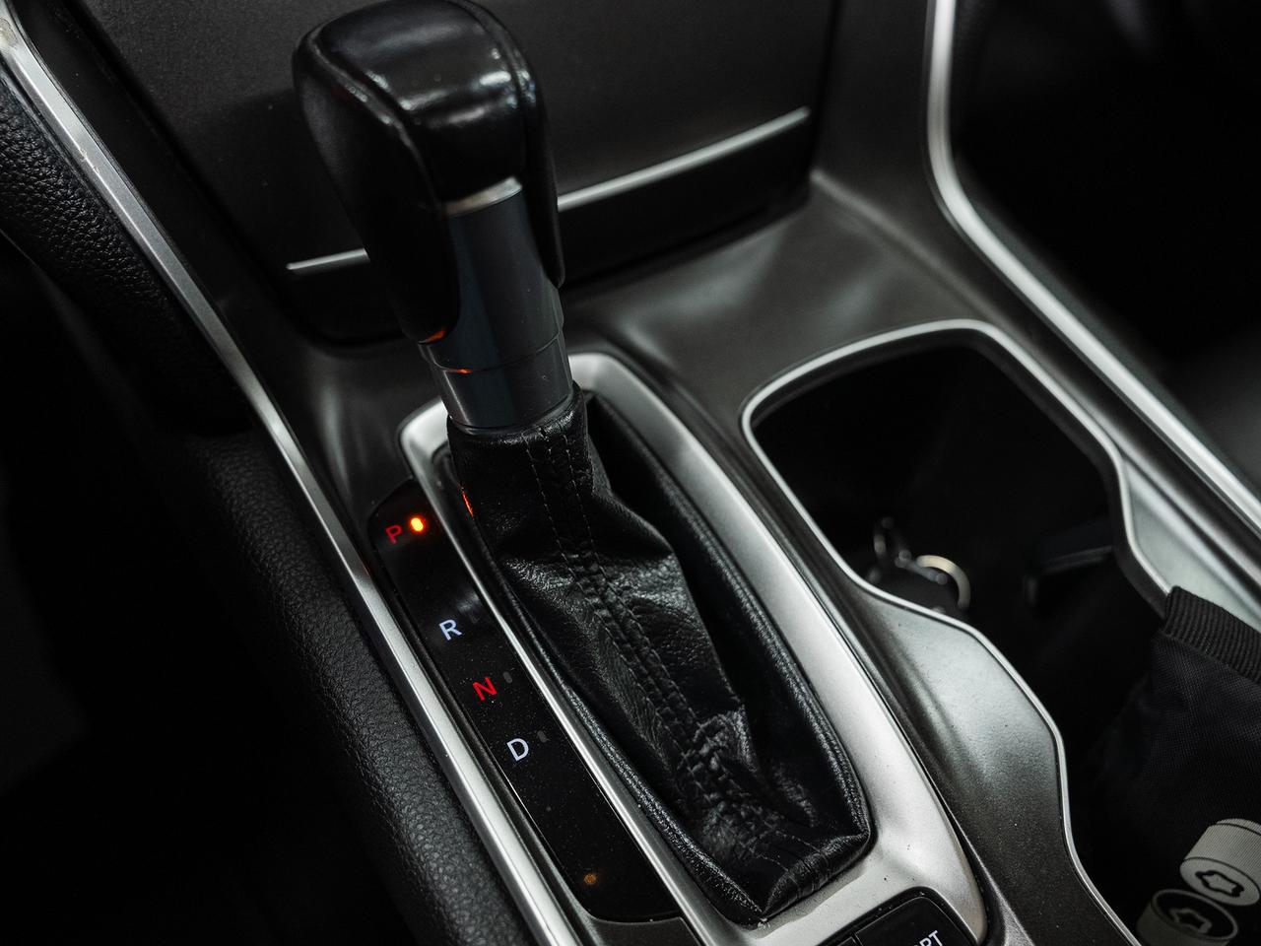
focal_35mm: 31
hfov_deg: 57.9
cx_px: 600
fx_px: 1140
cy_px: 465
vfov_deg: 45.1
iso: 800
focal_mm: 24
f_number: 3.5
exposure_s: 1/40
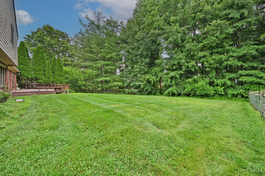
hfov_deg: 104.3
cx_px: 132
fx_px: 103
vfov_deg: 81.2
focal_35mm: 14
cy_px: 88
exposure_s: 1/250
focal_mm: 14
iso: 200
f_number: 5.6
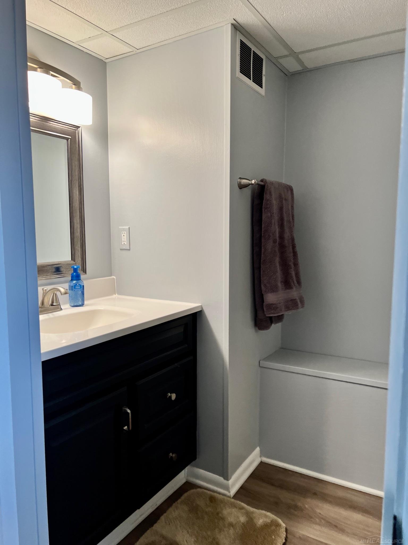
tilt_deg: -6.3
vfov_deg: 67.3
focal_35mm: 26
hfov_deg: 53.0
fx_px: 409
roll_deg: -2.3
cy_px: 272
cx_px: 204
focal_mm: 5.7
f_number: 1.5
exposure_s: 1/120
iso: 125
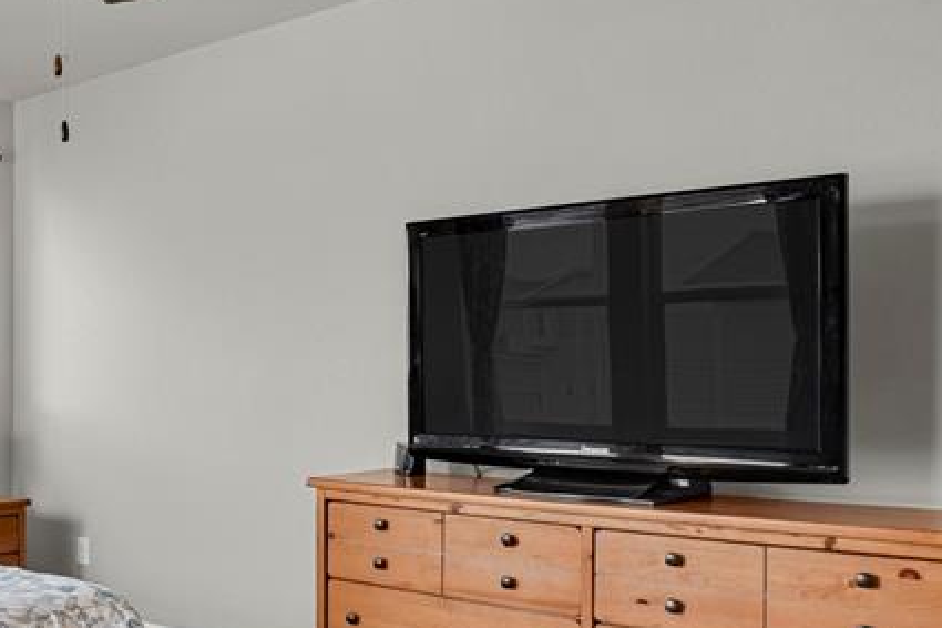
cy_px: 388
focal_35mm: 41
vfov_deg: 32.5
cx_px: 62
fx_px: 1072
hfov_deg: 42.7
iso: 3600
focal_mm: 17
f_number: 8
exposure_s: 1/20
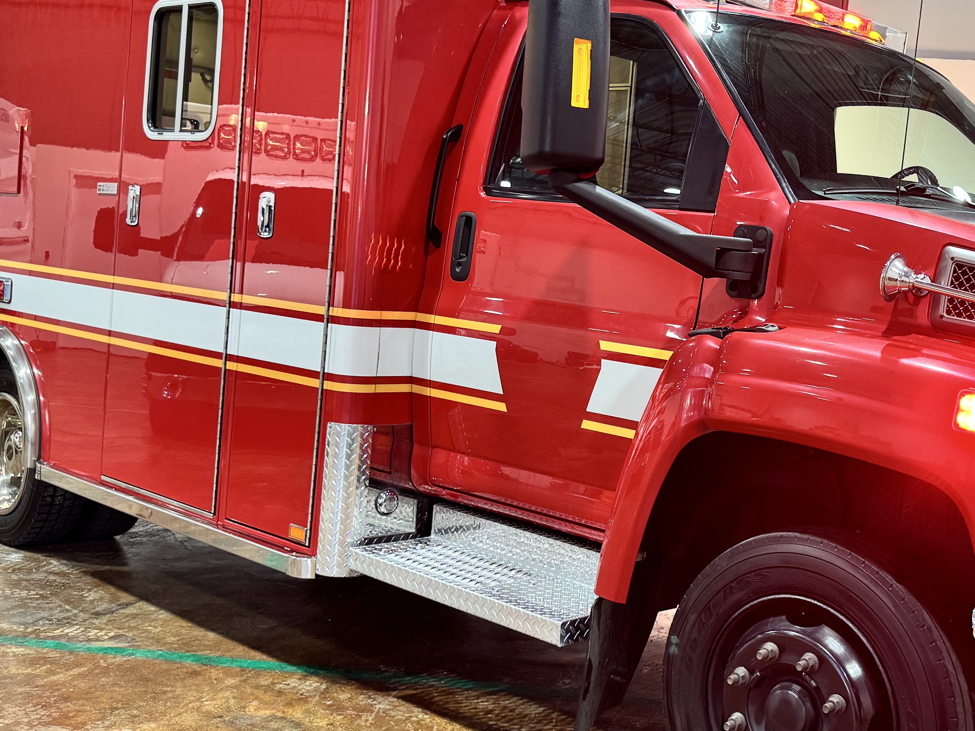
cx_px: 694
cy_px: 342
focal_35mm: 47
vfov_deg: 30.9
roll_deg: -4.4
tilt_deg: -2.6
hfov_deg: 39.6
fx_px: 1324
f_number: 1.78
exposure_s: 1/100
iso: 160
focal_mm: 6.76
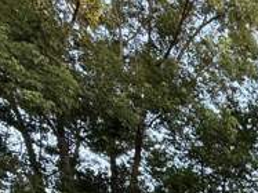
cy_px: 390
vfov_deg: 17.3
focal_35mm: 60
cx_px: 439
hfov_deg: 22.5
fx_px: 447
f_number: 2.2
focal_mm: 2.22
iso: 80
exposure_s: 1/99
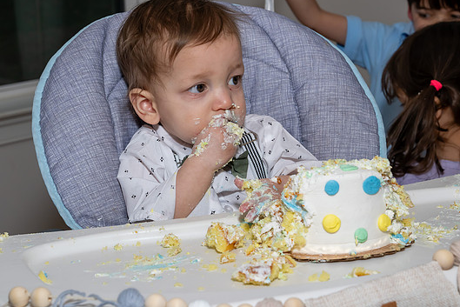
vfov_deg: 18.2
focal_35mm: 75
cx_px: 179
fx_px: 959
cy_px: 128
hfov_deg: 26.9
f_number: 8
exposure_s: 1/250
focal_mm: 51
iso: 640
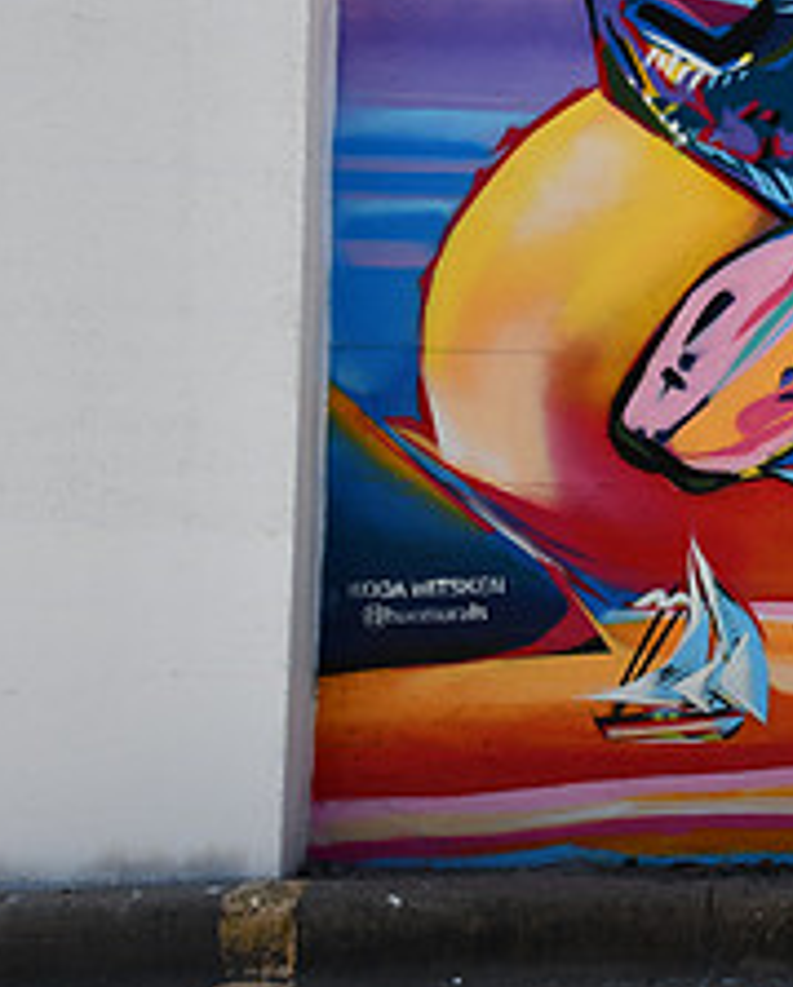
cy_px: 170
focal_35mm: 117
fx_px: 3425
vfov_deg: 16.3
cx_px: 1072
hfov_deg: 12.7
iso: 100
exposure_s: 1/250
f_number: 8
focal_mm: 32
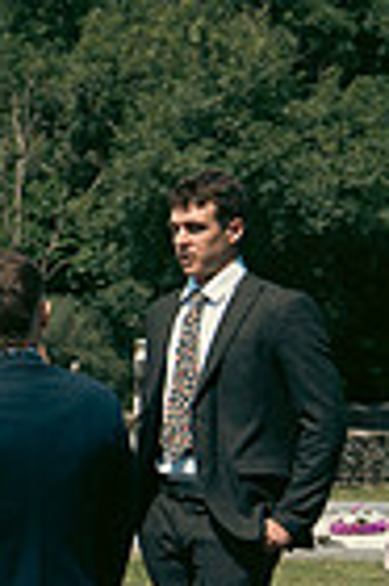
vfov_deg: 14.5
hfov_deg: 8.7
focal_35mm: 141
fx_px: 2291
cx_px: -581
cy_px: 375
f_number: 3.5
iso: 125
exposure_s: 1/1600
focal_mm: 34
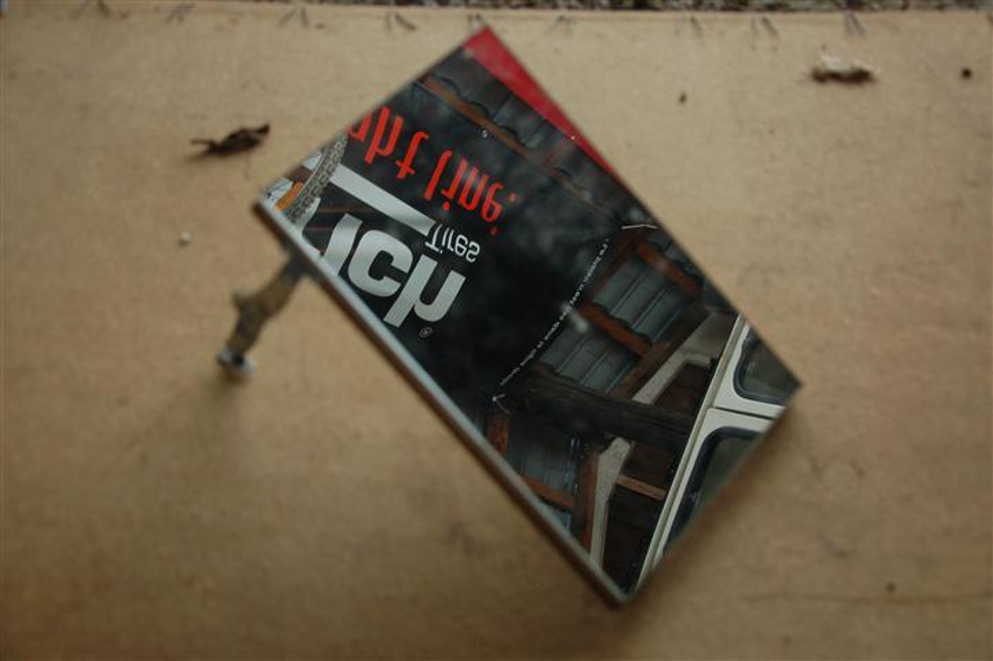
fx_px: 1241
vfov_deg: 29.8
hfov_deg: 43.6
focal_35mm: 45
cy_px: 330
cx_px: 496
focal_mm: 30
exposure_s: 1/5
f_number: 4.2
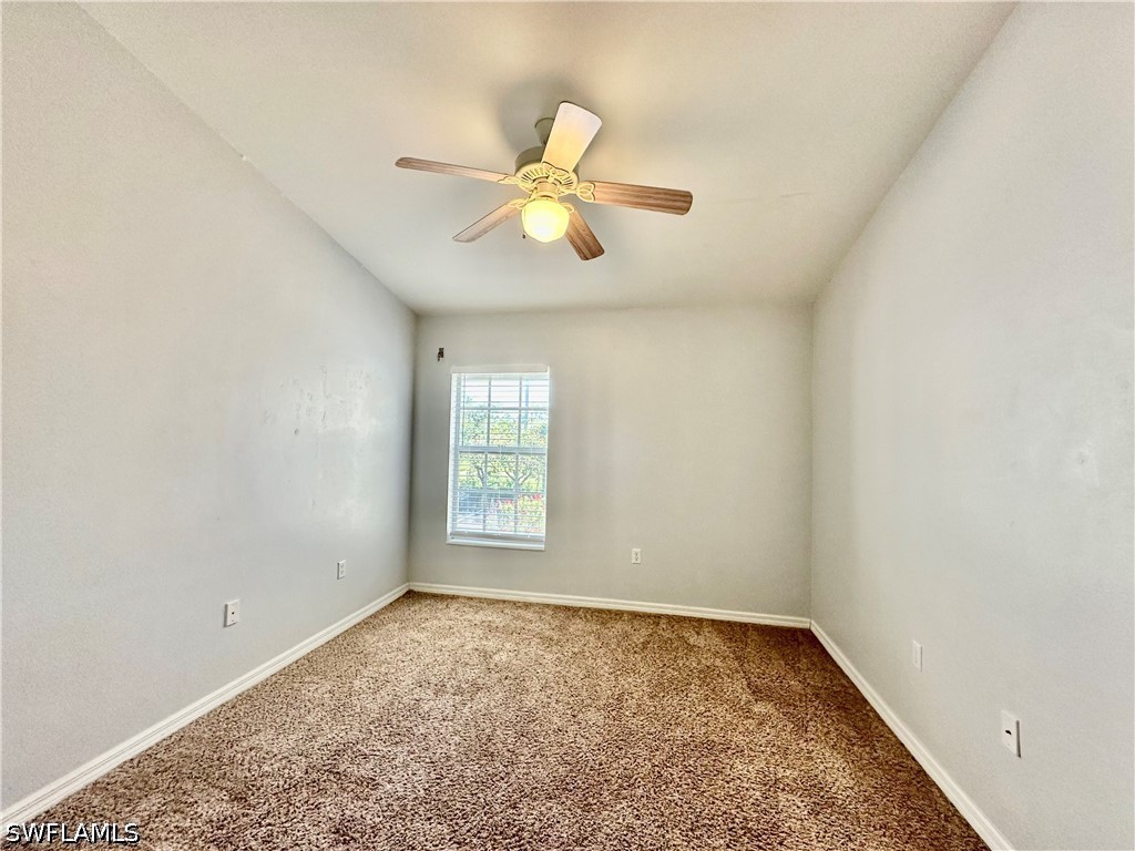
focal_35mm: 14
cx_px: 568
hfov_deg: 102.1
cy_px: 426
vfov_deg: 85.7
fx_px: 459
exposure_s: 1/120
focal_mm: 2.22
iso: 200
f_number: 2.2
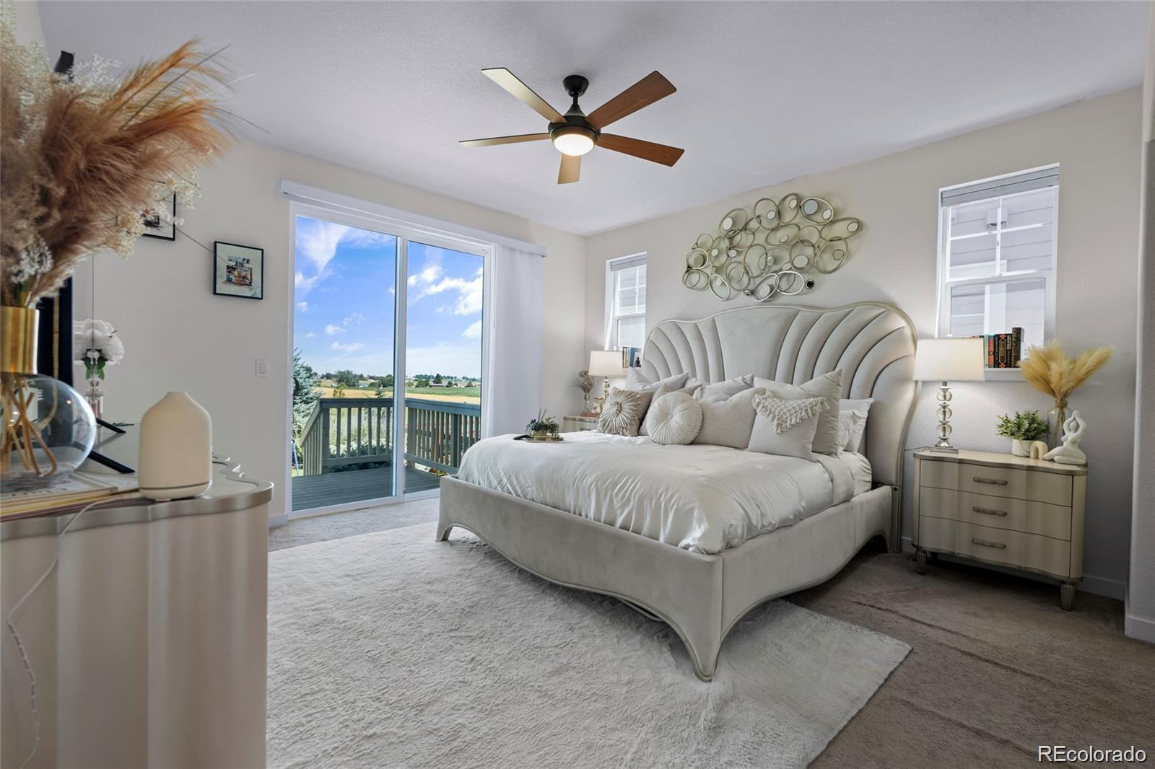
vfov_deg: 73.7
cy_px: 384
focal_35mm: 16
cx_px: 578
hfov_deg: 96.7
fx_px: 513
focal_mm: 16
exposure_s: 1/15
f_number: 6.3
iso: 320
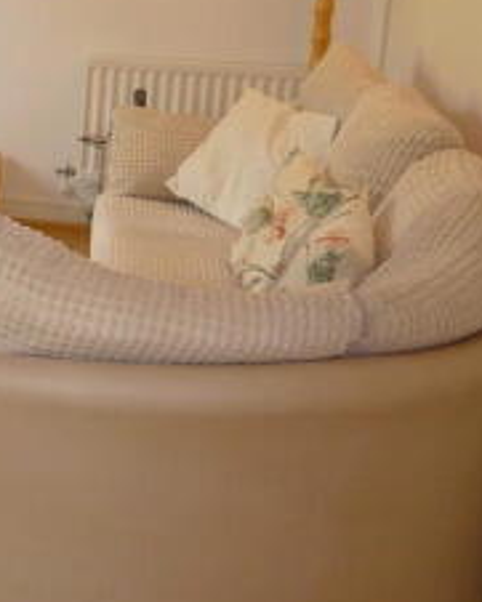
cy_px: 95
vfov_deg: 29.1
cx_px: -217
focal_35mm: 63
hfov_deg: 21.0
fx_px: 1123
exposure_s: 1/15
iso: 100
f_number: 3.3
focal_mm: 4.1
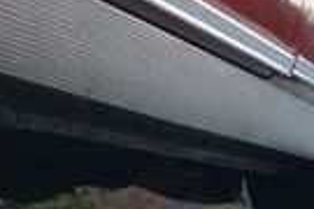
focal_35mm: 128
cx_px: -281
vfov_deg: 10.2
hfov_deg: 13.9
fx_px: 1116
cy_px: -151
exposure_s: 1/60
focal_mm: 18
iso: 100
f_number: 8
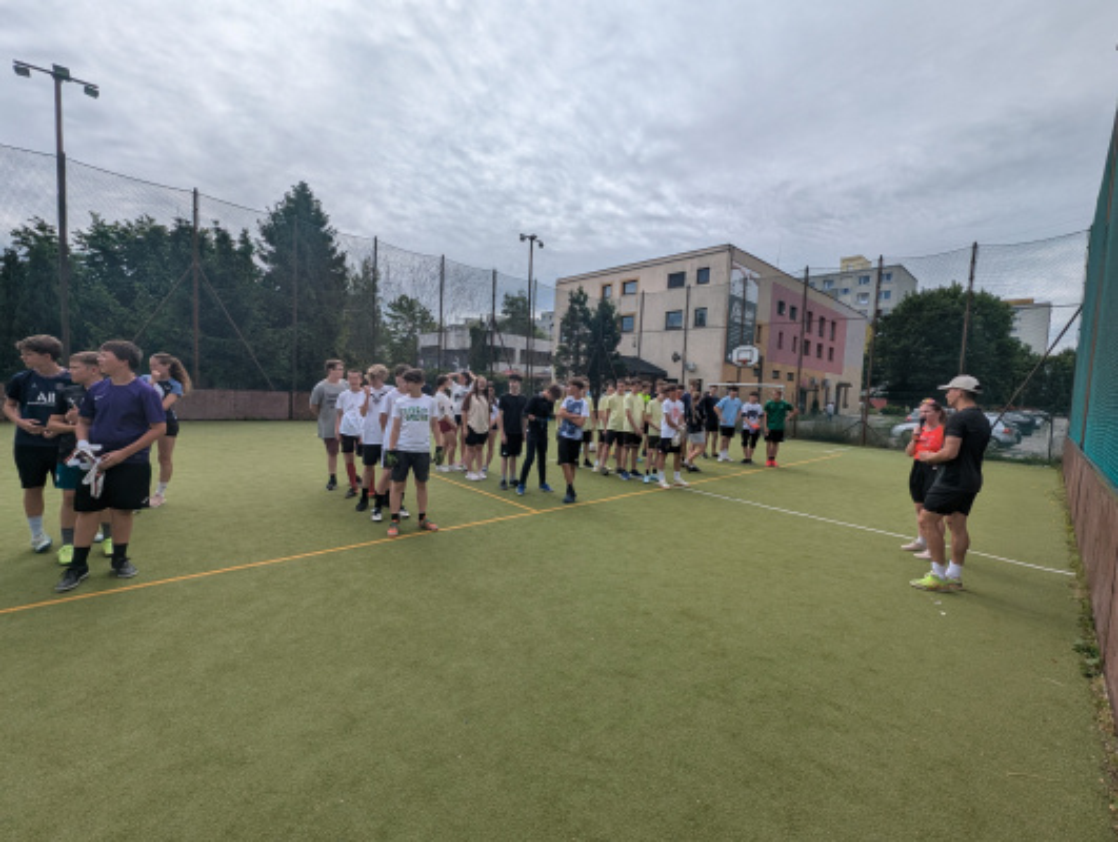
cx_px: 559
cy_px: 421
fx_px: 421
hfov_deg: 106.1
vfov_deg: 90.1
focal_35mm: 13
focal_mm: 1.95
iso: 48
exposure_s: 1/3195
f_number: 2.2
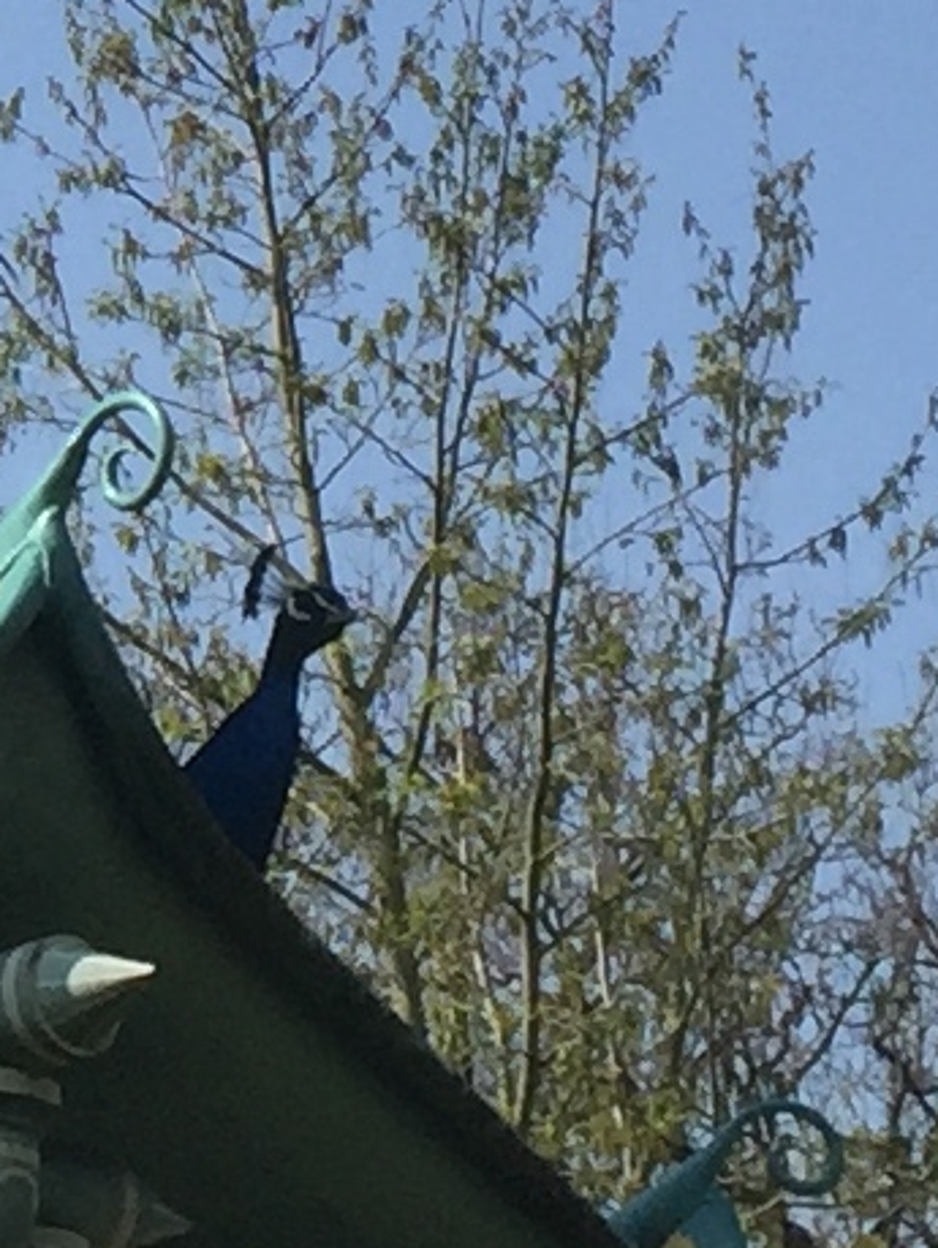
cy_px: -519
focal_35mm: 206
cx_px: -1552
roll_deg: -4.5
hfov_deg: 6.7
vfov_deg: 9.4
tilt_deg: +27.1
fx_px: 7432
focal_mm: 4.15
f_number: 2.2
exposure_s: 1/2326
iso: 32
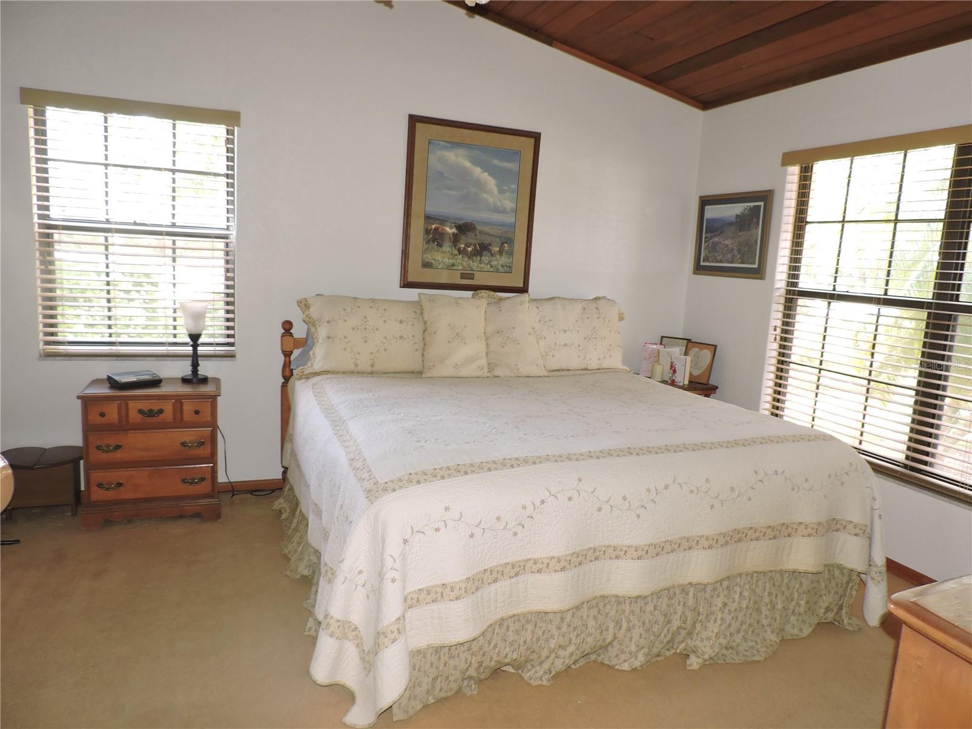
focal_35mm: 24
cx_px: 486
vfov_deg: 56.8
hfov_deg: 71.6
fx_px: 674
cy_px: 364
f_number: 3
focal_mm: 4.3
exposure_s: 1/30
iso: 200
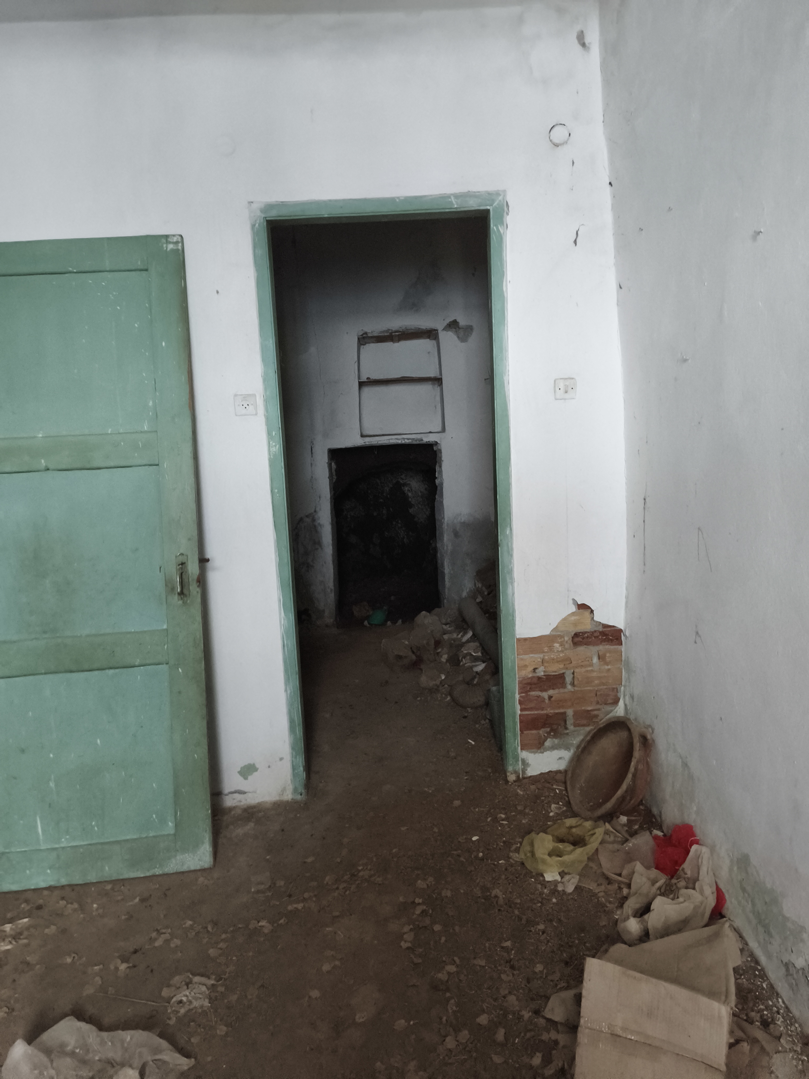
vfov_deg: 73.9
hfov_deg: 58.9
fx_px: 717
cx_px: 404
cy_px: 540
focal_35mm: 23
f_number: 1.7
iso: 1250
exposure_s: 1/33.3
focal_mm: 5.35
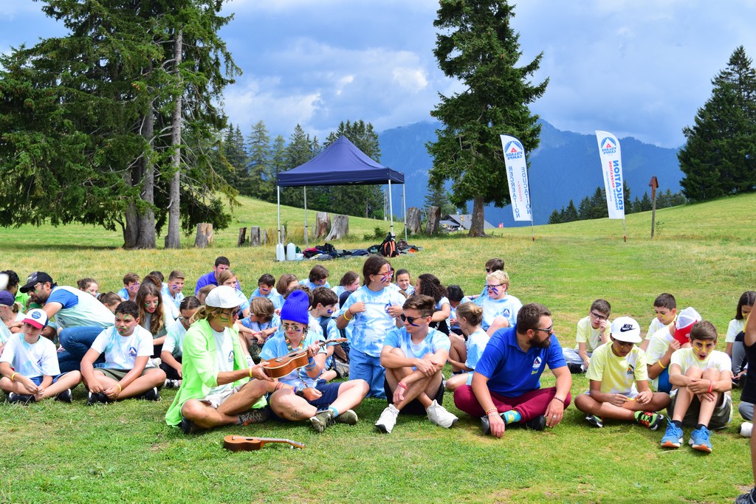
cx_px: 378
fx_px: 882
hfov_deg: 46.4
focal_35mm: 42
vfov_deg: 31.9
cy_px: 252
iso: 560
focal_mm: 28
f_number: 7.1
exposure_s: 1/1250
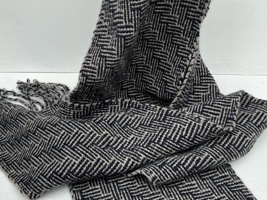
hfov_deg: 42.0
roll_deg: +3.1
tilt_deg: -29.1
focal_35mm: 45
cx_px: 113
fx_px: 347
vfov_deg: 31.8
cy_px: 57
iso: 25
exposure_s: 1/759
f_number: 1.8
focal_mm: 3
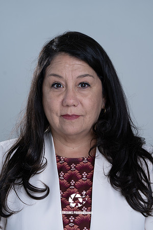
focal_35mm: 156
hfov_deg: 8.8
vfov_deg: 13.2
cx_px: 76
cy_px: 115
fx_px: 994
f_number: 5.6
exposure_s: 1/200
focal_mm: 156
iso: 160
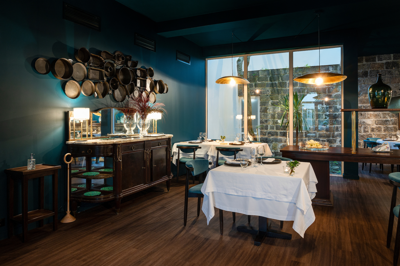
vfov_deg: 53.1
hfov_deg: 73.8
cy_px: 133
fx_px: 266
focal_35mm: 24
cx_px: 200
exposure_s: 2
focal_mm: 24
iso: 250
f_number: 9
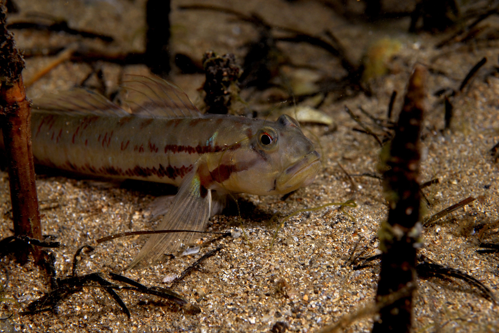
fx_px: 1261
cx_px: 249
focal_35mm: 91
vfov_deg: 15.0
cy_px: 166
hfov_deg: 22.4
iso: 125
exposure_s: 1/80
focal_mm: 60
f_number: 11
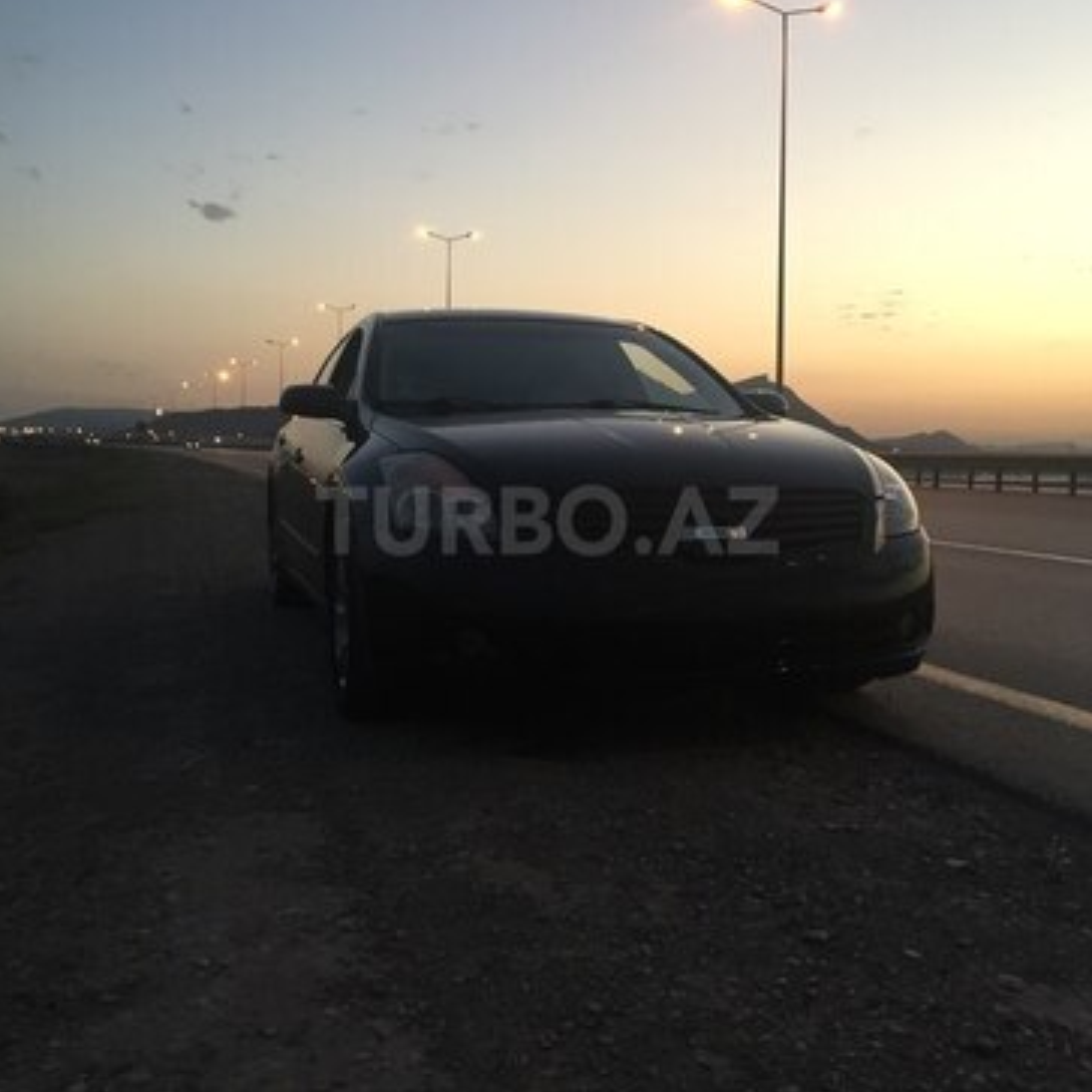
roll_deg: -0.5
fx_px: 1249
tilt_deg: -1.6
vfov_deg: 47.2
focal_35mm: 35
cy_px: 520
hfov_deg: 47.2
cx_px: 548
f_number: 2.2
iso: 100
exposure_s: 1/33
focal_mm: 4.15
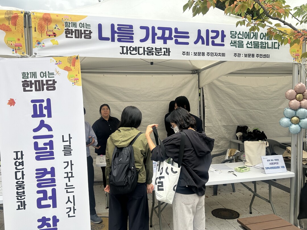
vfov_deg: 53.1
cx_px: 154
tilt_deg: -1.5
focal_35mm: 26
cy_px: 115
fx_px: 231
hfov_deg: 67.3
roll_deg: +2.2
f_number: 1.5
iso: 50
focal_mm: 5.7
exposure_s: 1/473
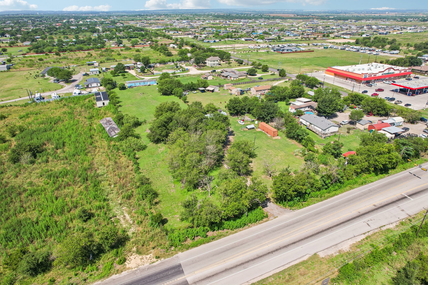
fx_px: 262
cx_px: 214
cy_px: 142
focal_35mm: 22
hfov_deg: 78.6
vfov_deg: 57.2
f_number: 2.8
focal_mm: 8.4
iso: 100
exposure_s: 1/1600
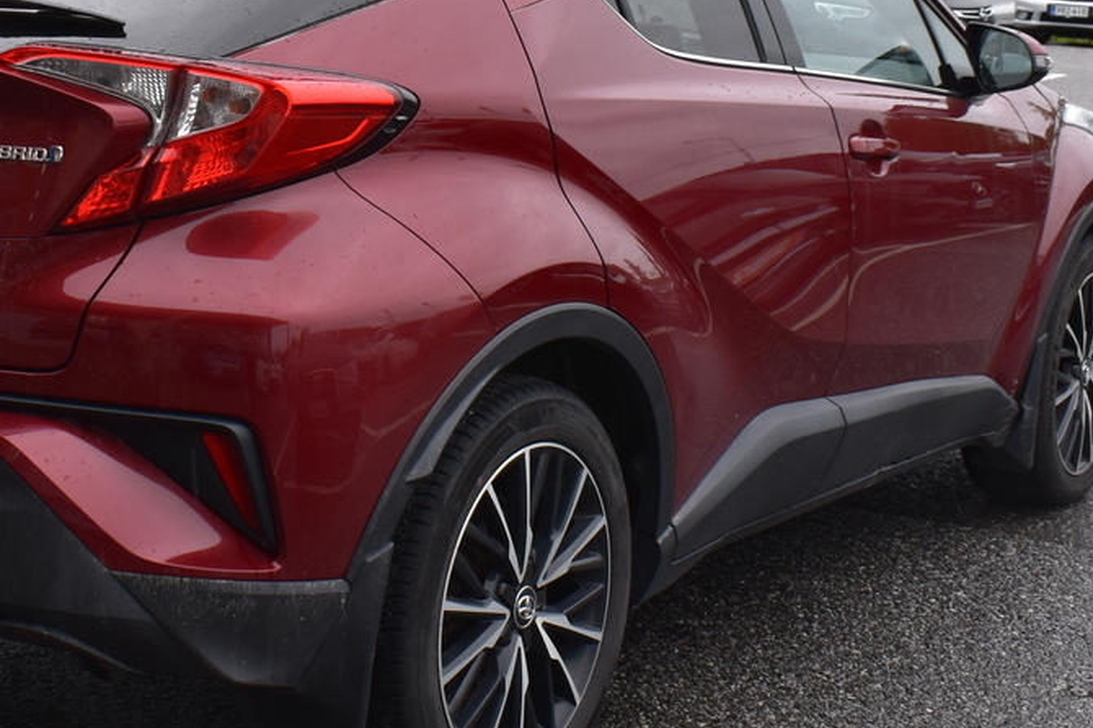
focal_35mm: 76
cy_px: 181
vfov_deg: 17.8
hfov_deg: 26.3
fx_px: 2313
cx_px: 277
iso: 400
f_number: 9.5
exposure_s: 1/180
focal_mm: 21
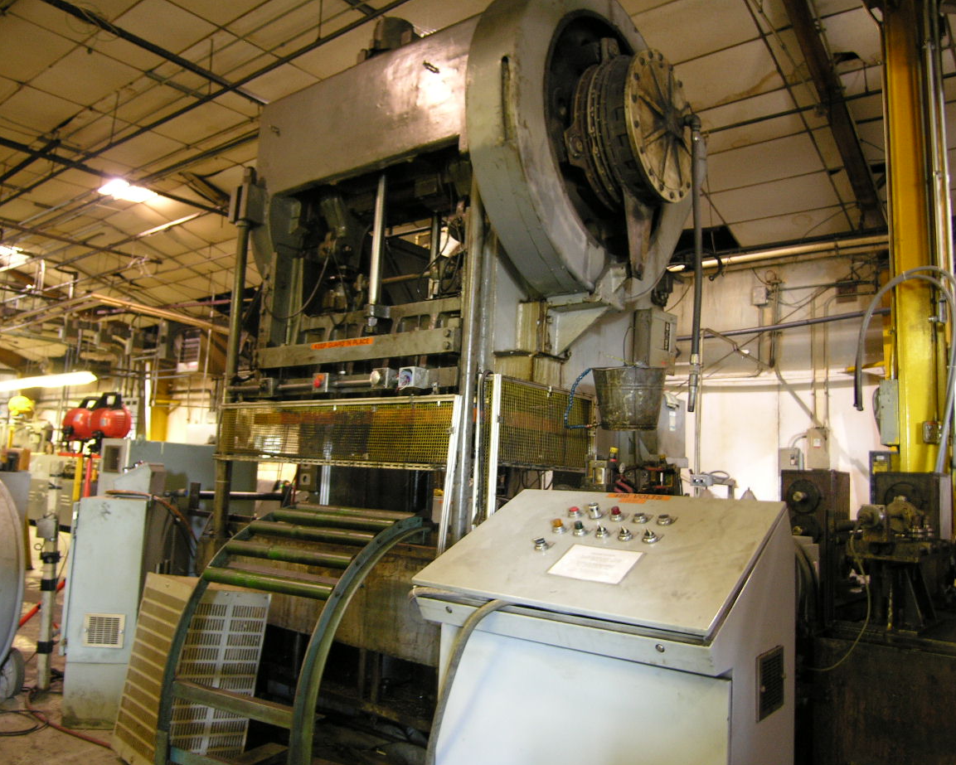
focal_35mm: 26
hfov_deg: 66.0
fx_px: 736
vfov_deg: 55.0
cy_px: 384
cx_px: 489
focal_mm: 6.1
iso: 133
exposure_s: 1/4
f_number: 2.6
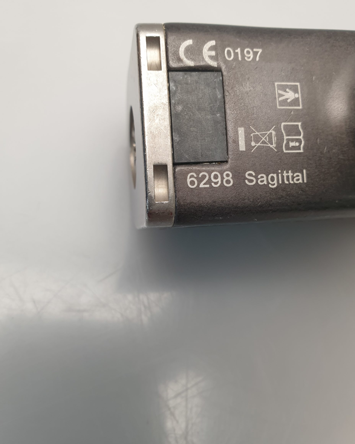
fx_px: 368
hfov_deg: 51.5
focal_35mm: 28
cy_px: 215
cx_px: 178
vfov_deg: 62.2
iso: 80
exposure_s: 1/50
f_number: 2.4
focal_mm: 4.3
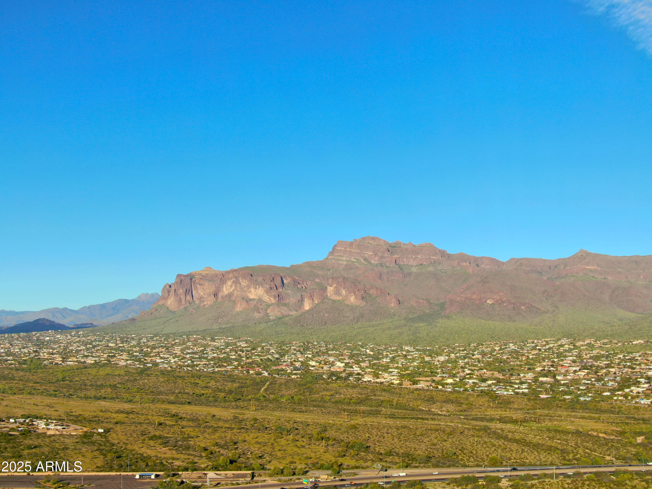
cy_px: 244
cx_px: 326
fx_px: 904
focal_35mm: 48
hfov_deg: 39.7
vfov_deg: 30.3
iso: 100
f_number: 3.8
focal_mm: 8.6
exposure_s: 1/80
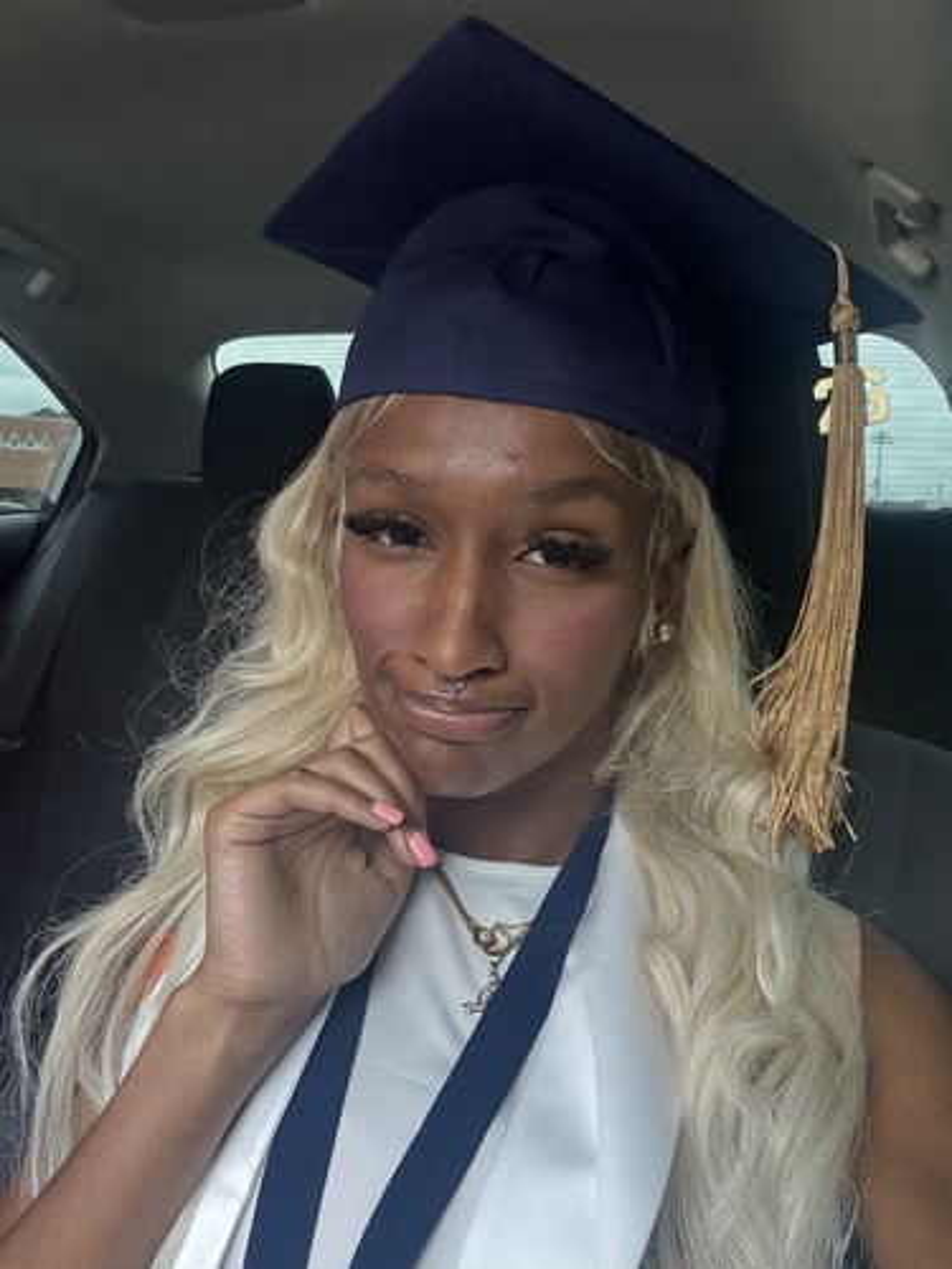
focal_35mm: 30
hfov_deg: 46.8
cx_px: 476
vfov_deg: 60.0
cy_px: 634
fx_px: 1100
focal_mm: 2.69
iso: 80
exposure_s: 1/89
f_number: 1.9
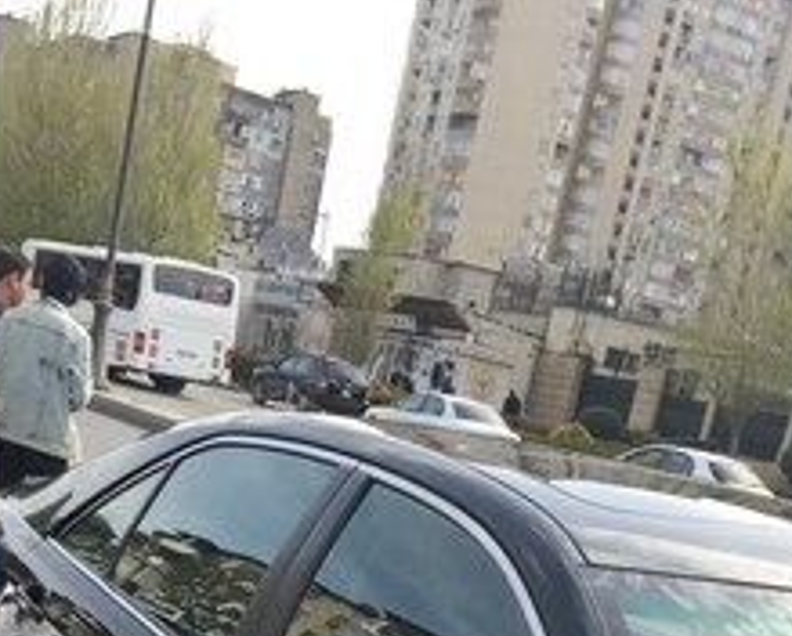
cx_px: 333
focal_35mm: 64
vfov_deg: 21.0
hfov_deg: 29.5
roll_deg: -13.1
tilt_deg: -16.4
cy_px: 893
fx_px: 1503
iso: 25
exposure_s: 1/509
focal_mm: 4.15
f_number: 2.2
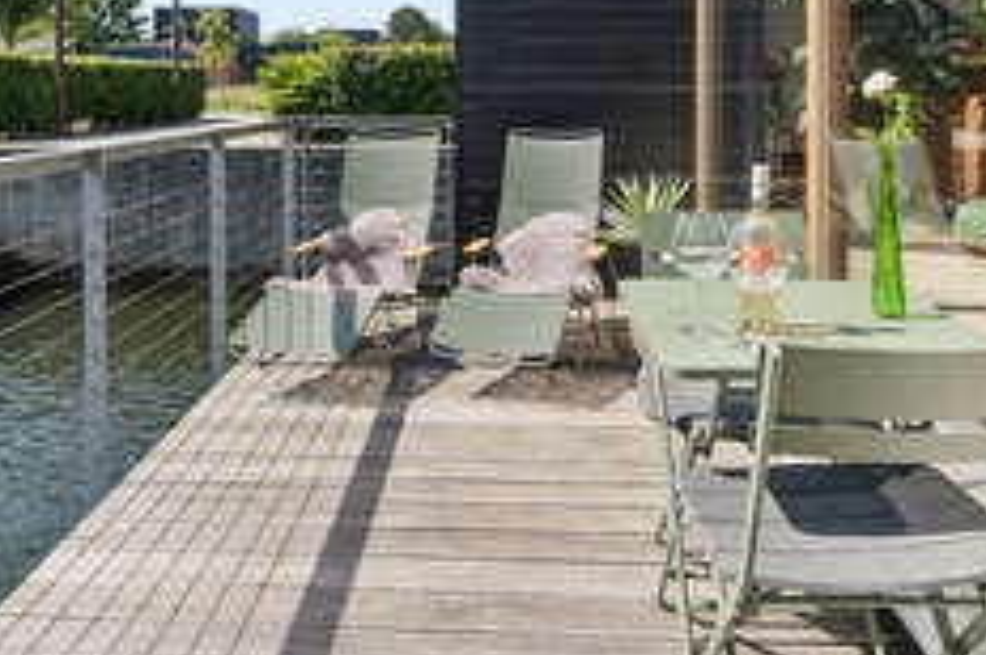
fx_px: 818
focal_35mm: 30
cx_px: 472
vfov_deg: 41.7
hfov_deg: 62.1
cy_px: 128
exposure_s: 1/400
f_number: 8
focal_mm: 11
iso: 200
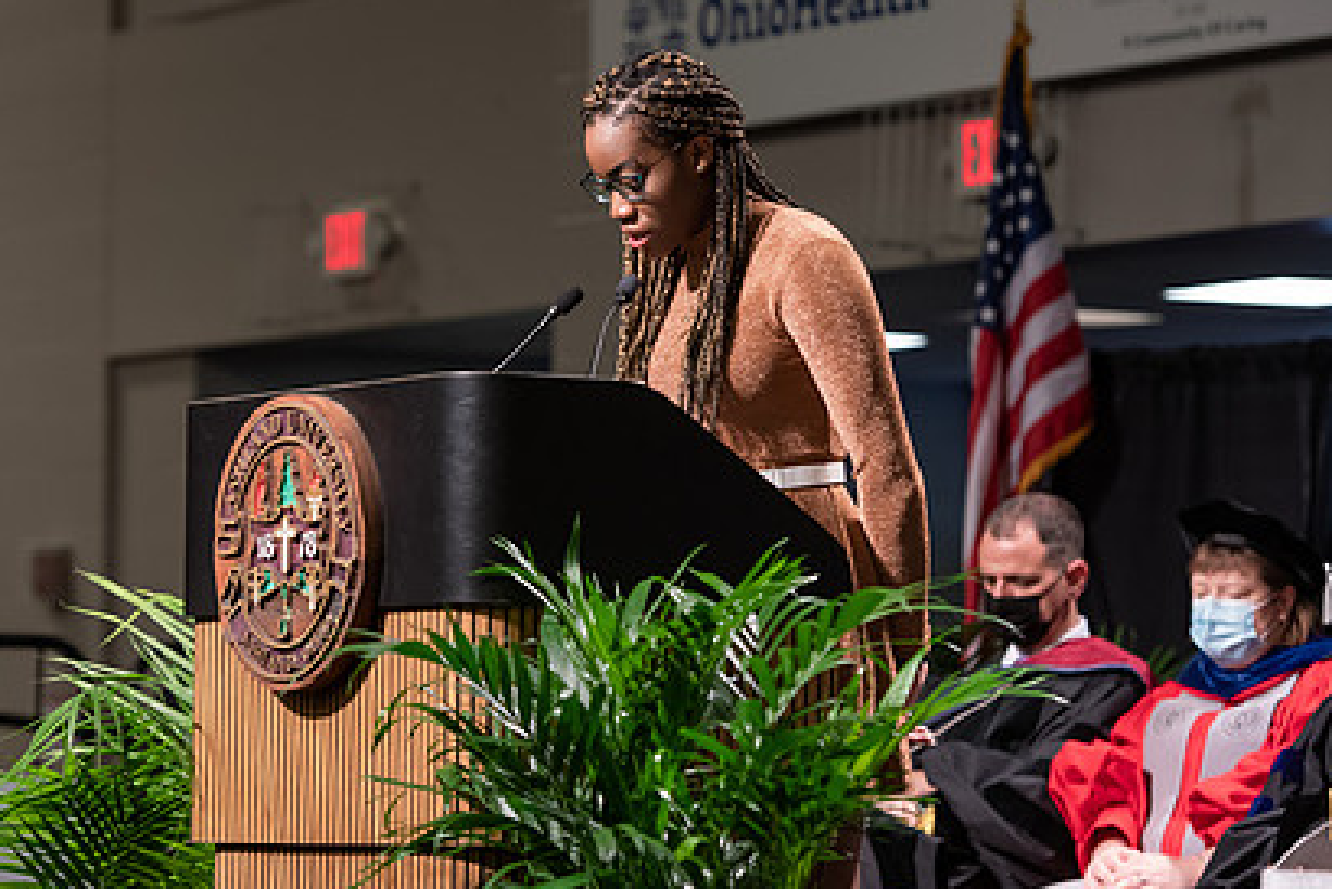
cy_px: 431
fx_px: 6292
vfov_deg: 8.1
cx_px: 518
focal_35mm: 170
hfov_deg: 12.1
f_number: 3.5
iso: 1250
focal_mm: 120
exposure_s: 1/200
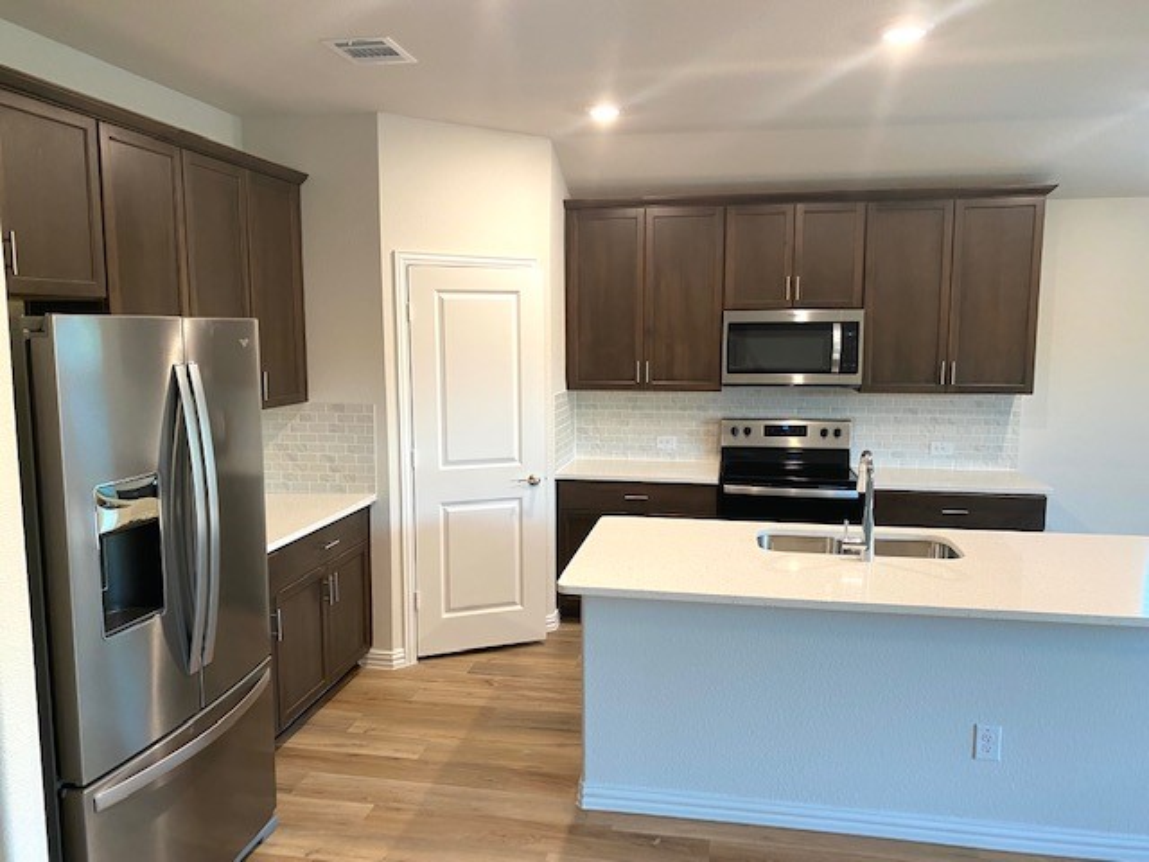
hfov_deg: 67.3
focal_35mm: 26
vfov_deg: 53.1
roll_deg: +0.1
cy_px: 431
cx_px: 574
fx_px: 863
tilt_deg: -6.8
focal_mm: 4.25
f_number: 1.8
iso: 160
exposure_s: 1/60
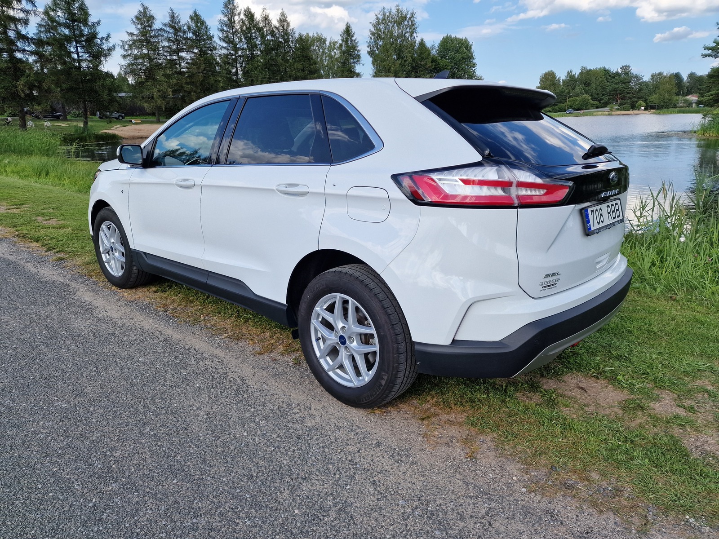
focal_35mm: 23
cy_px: 270
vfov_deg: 58.9
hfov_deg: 73.9
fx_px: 478
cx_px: 360
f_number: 1.8
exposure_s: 1/776
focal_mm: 6.4
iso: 50
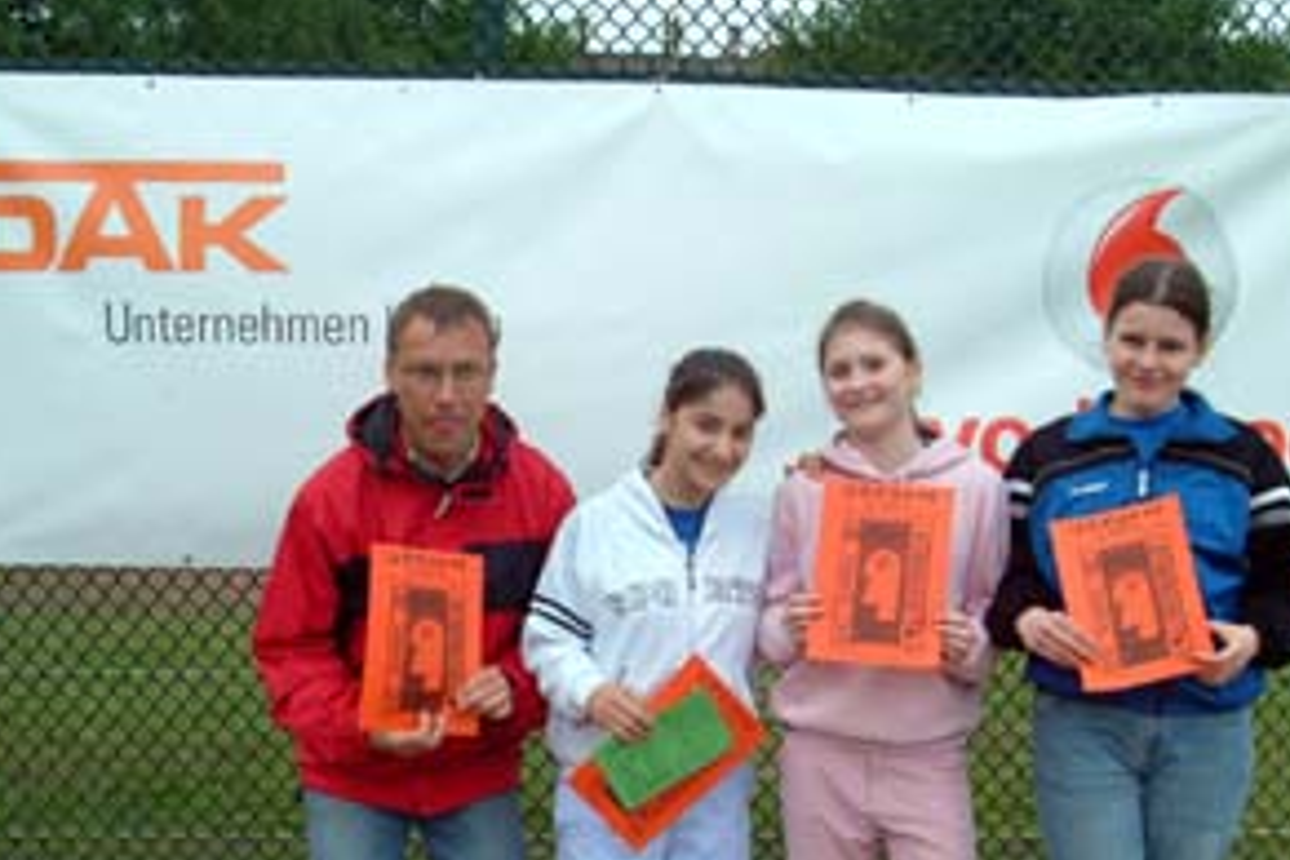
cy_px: 652
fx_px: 1748
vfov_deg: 27.2
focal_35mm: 49
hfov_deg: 40.5
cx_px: 723
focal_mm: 21
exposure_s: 1/350
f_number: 9.5
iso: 400
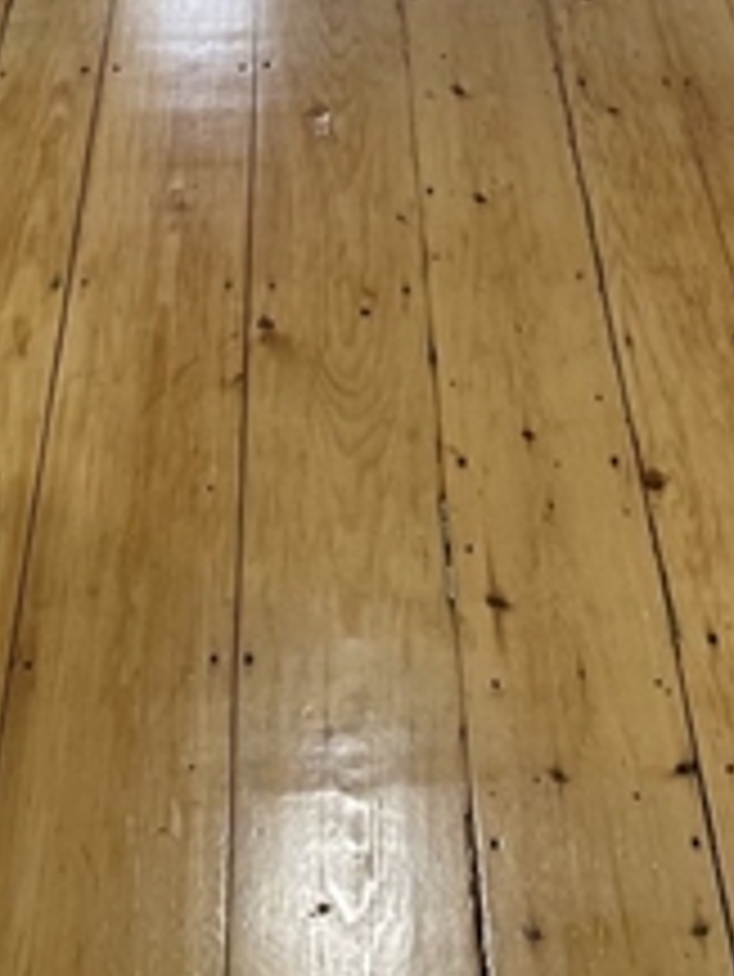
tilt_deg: -12.3
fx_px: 2598
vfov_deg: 18.1
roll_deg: +0.5
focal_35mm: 92
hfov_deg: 16.1
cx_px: 396
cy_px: -634
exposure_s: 1/60
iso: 64
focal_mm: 4.2
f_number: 1.6
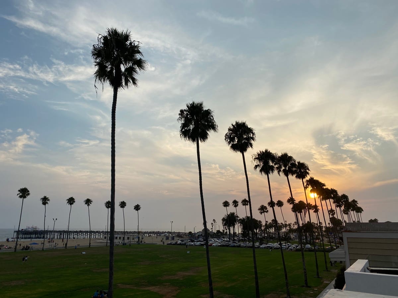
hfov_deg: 67.3
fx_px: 299
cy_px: 149
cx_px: 199
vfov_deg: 53.1
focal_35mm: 26
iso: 32
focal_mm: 4.25
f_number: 1.8
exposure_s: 1/2755
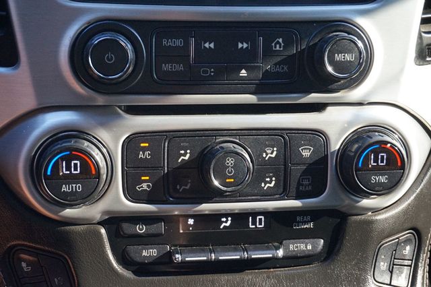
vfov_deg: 24.4
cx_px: 216
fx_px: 664
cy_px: 144
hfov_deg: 36.0
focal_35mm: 56
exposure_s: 1/160
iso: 2000
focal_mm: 37
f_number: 5.6
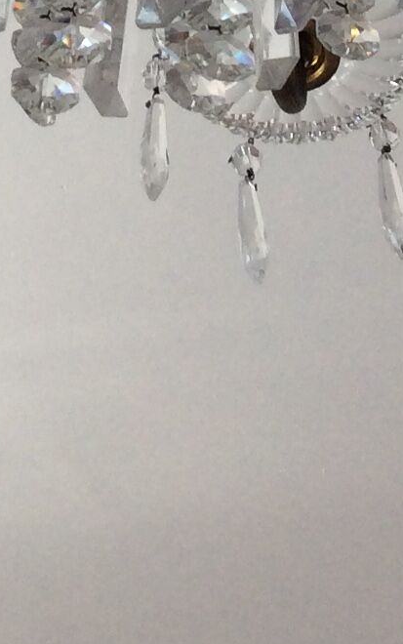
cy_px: -565
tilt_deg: +65.2
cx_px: 93
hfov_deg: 9.8
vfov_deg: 13.8
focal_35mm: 133
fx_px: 2335
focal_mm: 3.3
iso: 50
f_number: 2.4
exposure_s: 1/100
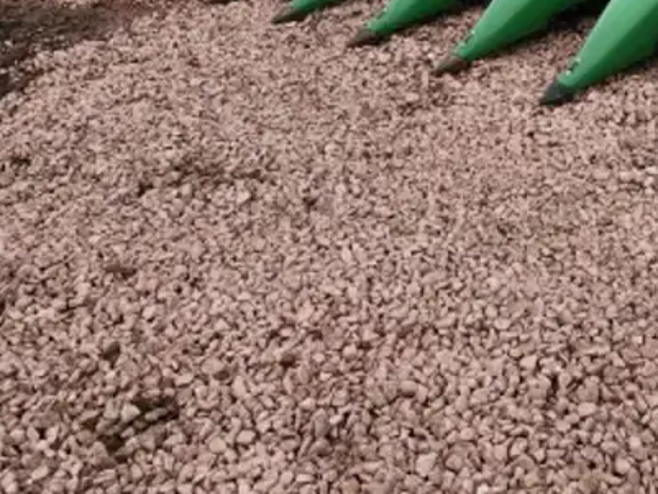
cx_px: 566
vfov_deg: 24.4
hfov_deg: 33.4
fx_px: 1046
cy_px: -77
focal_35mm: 55
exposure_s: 1/2088
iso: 20
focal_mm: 5.4
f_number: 1.8
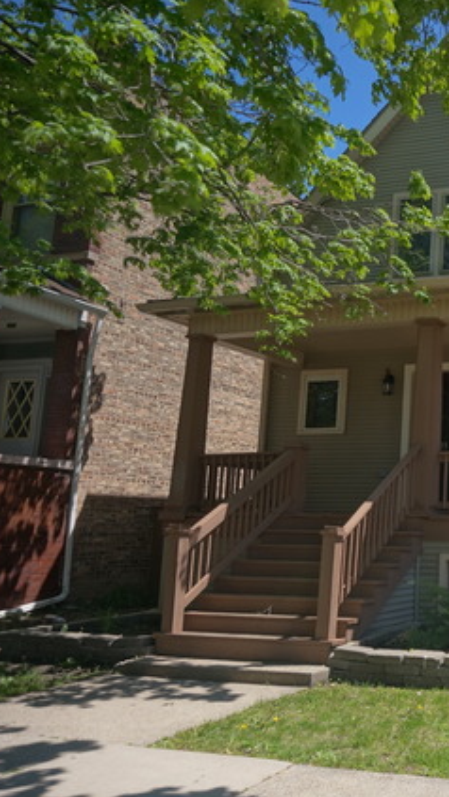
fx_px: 804
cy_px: 398
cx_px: 575
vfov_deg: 52.8
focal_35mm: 38
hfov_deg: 26.7
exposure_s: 1/2500
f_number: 5.6
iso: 400
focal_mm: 16
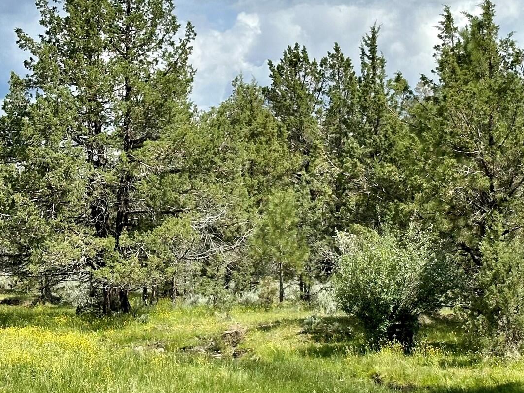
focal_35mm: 69
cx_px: 366
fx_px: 1044
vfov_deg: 21.2
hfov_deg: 27.9
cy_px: 281
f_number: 1.78
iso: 64
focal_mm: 6.86
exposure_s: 1/3472
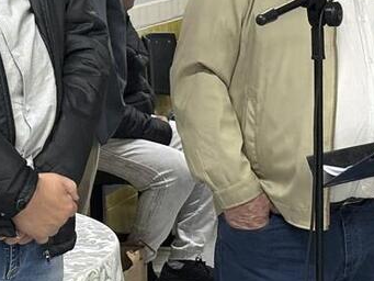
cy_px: 113
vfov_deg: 8.1
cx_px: 309
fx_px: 1978
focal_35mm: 183
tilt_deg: -7.1
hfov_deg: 10.8
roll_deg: +0.1
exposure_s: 1/40
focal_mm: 5.96
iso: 320
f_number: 1.6
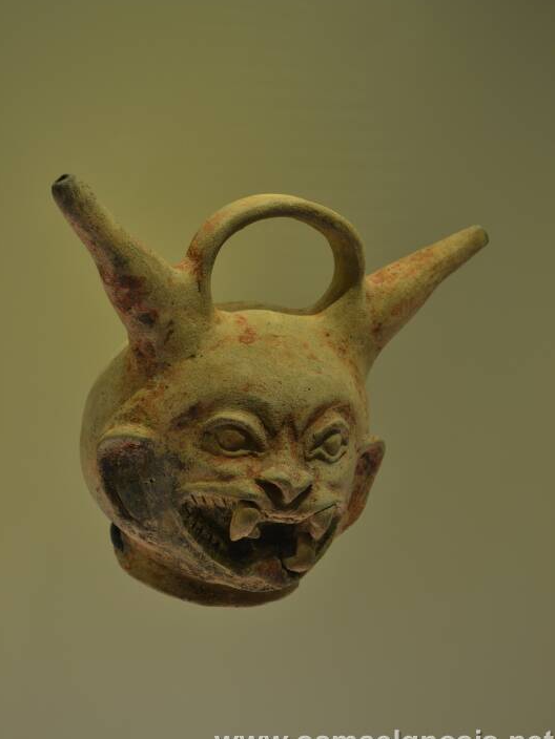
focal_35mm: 59
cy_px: 341
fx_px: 1261
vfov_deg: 32.7
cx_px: 276
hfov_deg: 24.8
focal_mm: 36
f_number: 5.6
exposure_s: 1/15
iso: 180
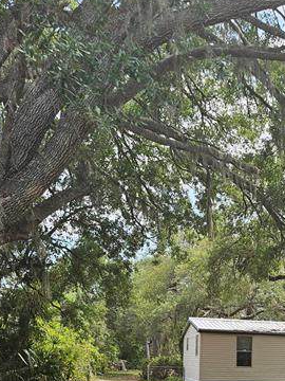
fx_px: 538
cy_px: 376
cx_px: 288
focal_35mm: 49
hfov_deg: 27.8
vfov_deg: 35.4
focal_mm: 6.3
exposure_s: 1/186
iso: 10
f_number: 1.7
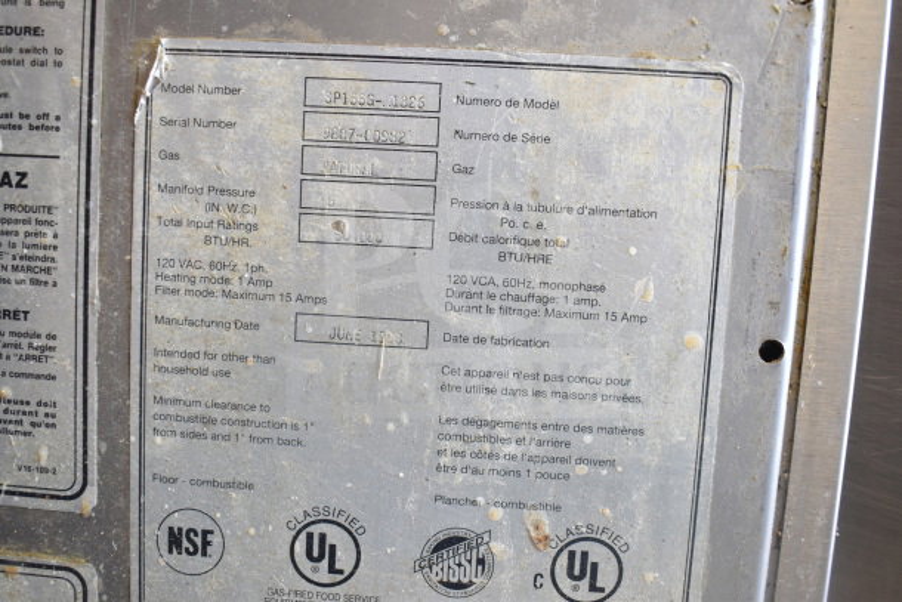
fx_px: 865
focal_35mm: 34
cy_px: 301
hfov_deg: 55.1
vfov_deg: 38.4
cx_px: 451
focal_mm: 23
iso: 1000
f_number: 3.8
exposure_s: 1/40
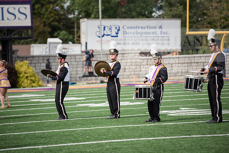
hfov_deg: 10.8
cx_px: 114
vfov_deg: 7.2
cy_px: 76
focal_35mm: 190
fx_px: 1209
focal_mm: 190
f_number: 3.5
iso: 160
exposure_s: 1/1250
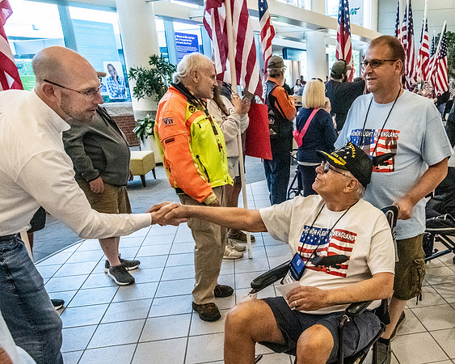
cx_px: 322
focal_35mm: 32
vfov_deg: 44.8
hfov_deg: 53.5
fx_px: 435
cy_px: 238
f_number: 6.3
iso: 20000
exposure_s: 1/500
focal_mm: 20
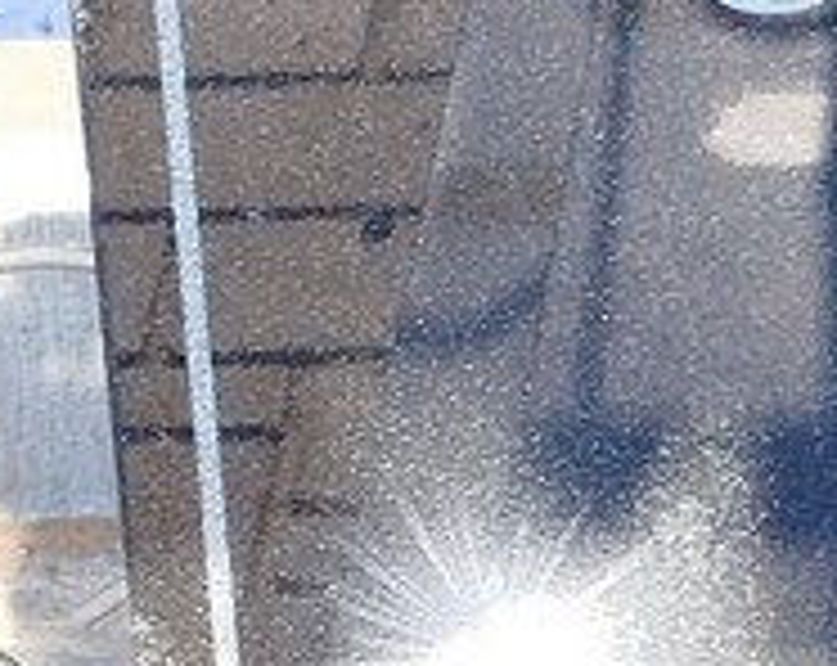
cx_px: 1737
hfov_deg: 13.3
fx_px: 3016
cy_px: 540
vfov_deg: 12.5
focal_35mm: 122
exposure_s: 1/116
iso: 50
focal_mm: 5.31
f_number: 1.7
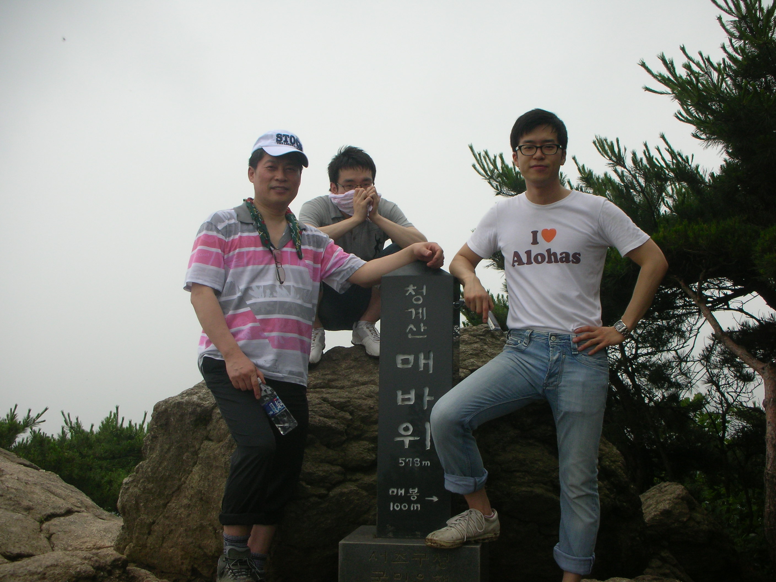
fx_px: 1031
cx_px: 388
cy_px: 291
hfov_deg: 41.2
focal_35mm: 46
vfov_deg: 31.5
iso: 50
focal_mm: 7.7
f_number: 3.5
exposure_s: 1/200
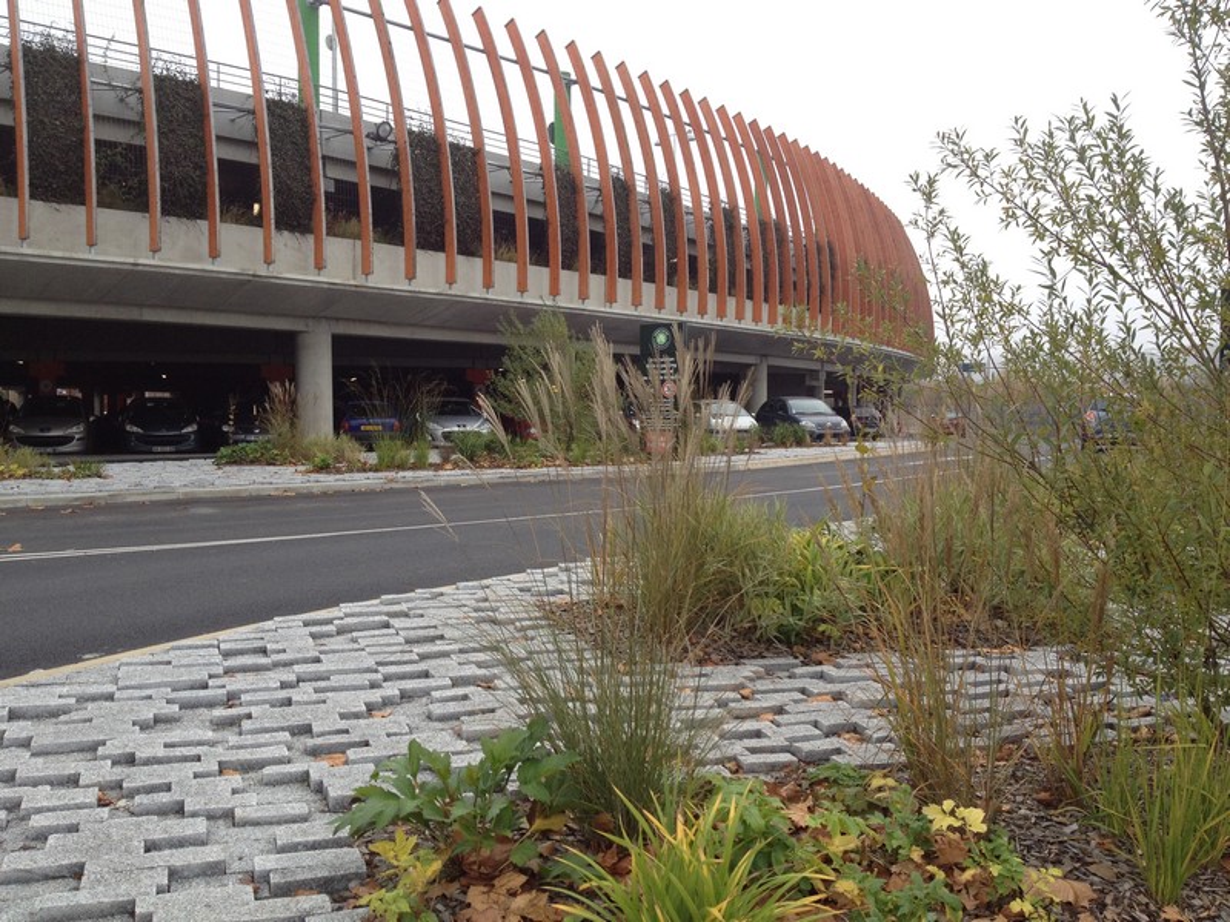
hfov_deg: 52.6
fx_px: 1244
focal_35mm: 35
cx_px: 615
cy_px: 461
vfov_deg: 40.7
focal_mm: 4.28
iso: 80
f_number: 2.4
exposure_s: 1/332
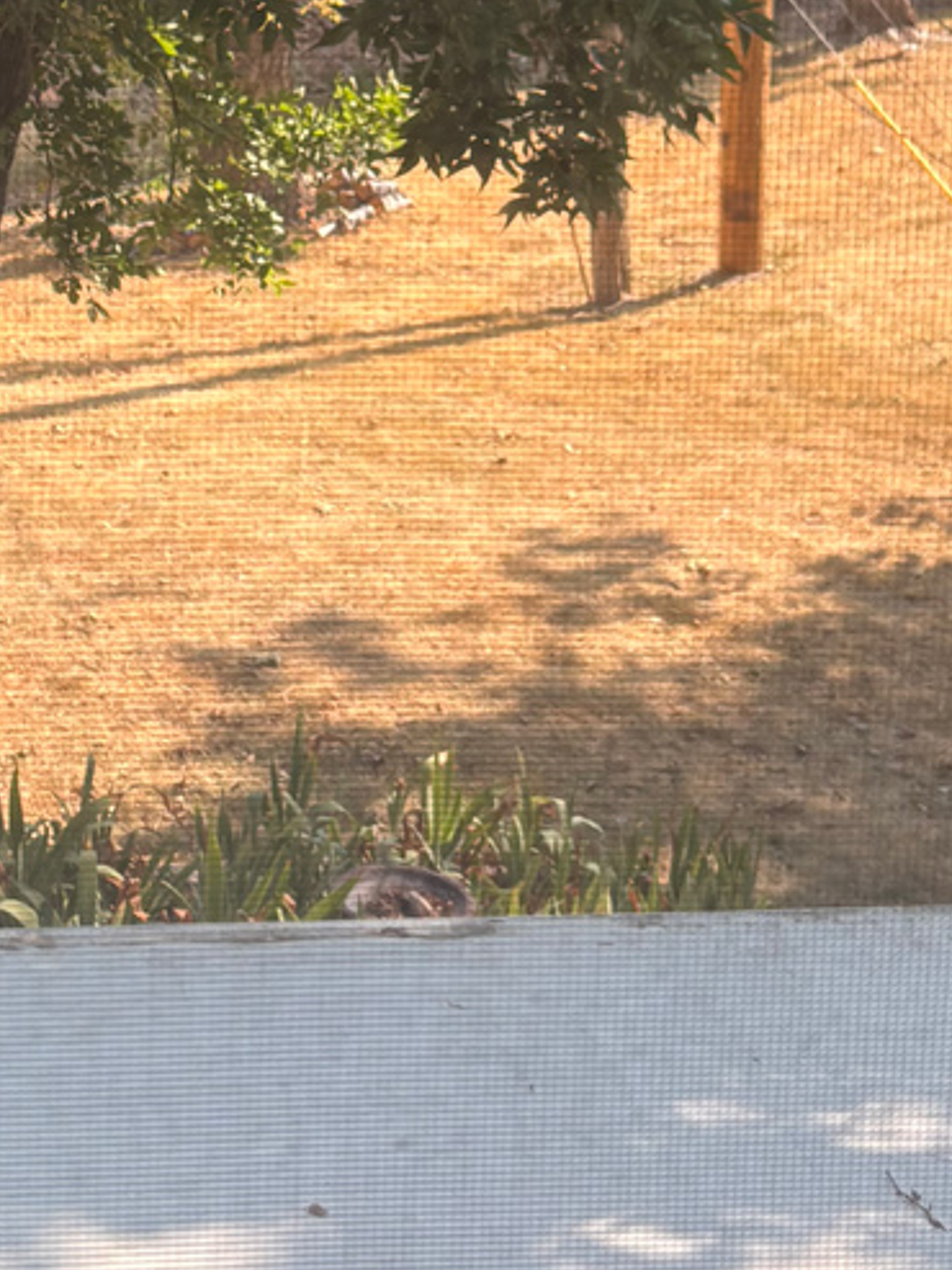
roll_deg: -1.9
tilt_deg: -8.2
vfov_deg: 23.0
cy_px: -41
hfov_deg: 18.2
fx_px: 2969
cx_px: 319
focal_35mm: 81
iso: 50
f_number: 1.6
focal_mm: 5.96
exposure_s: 1/399
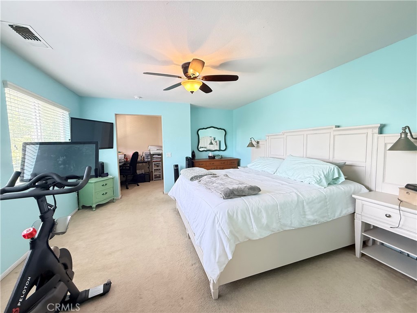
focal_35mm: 14
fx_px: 169
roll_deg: +1.0
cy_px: 156
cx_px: 208
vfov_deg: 85.7
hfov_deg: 102.1
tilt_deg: -3.6
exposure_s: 1/120
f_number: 2.2
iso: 400
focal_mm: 2.22
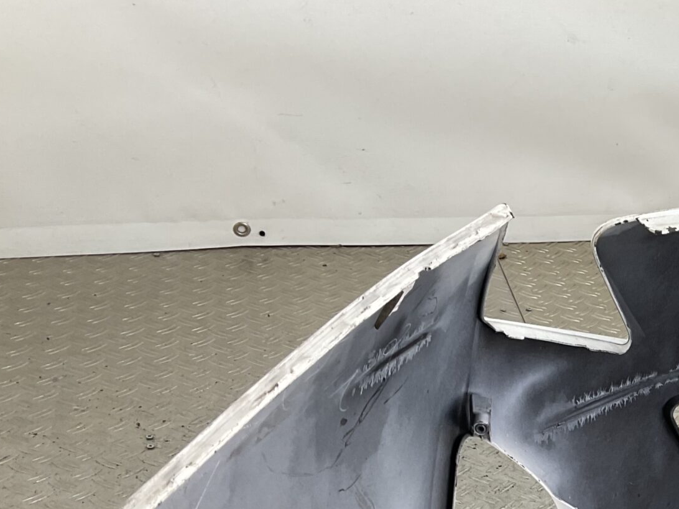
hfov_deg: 26.1
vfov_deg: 20.4
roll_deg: -9.0
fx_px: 1334
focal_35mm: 68
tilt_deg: -32.5
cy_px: 584
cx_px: 767
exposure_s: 1/100
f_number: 1.8
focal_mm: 3
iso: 20
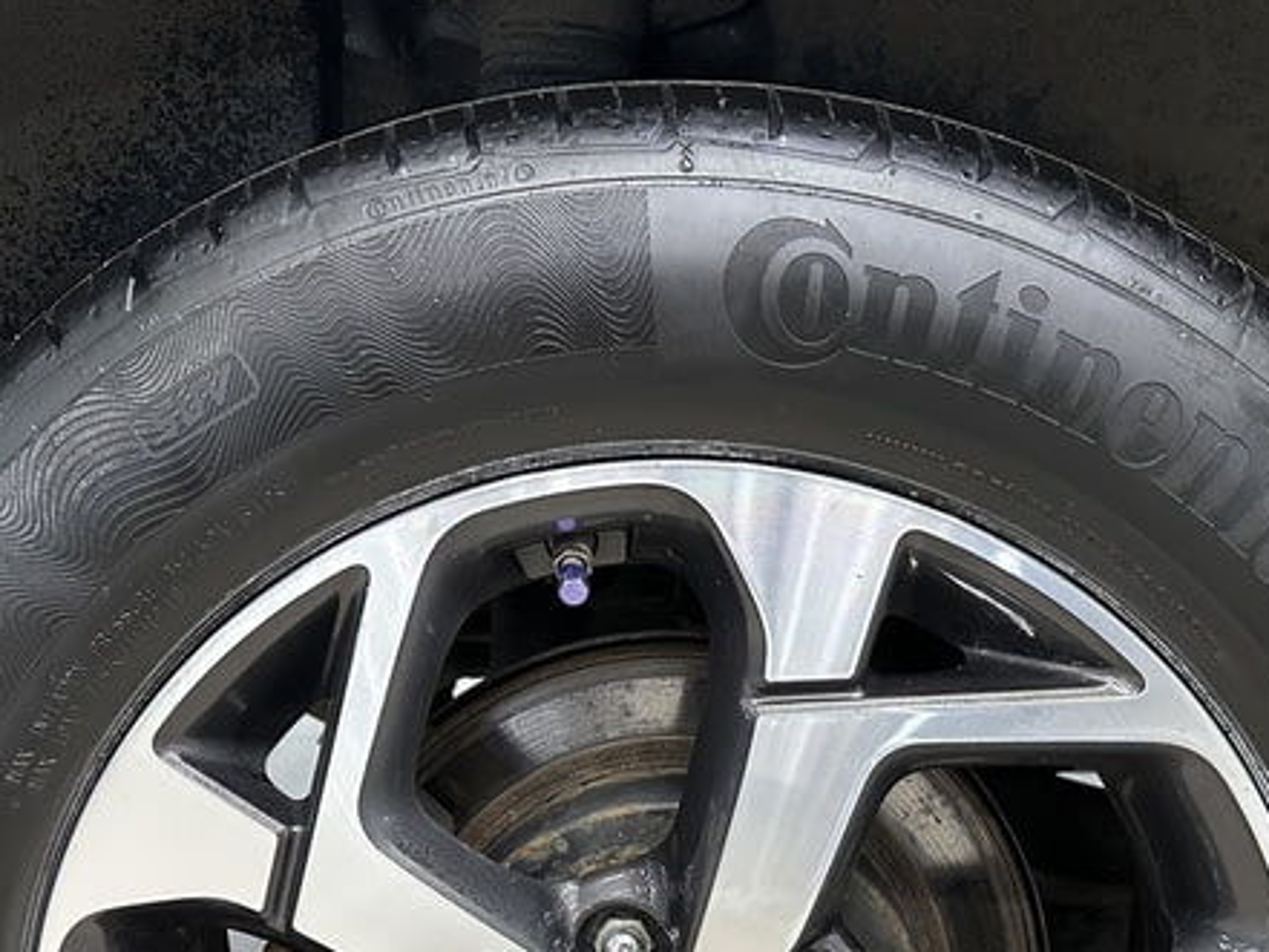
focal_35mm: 49
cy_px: 913
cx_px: 693
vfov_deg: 28.2
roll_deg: +0.6
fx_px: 1797
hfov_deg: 38.9
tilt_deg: -21.9
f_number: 1.78
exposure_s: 1/50
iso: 320
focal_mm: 6.86
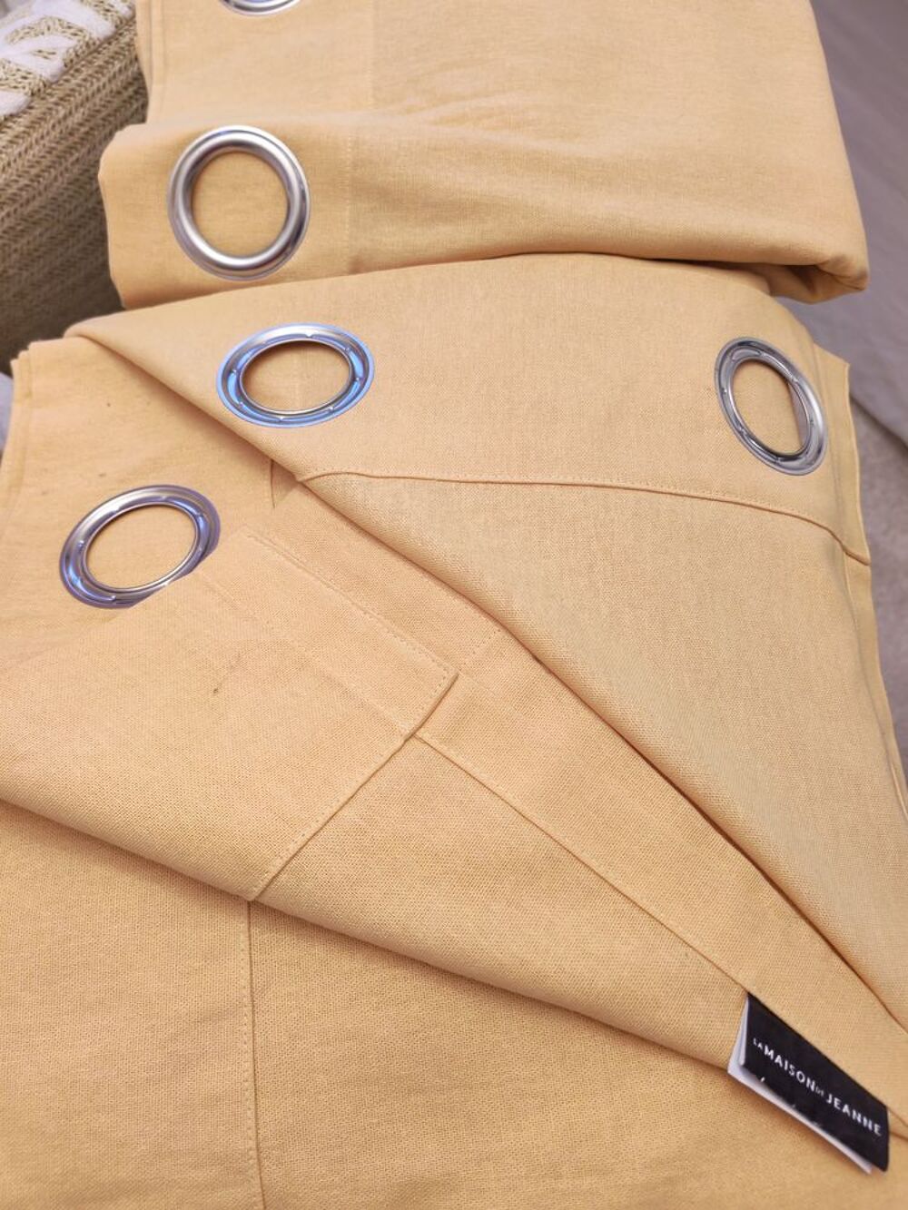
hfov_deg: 51.4
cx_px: 454
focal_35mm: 27
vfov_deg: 65.3
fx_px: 944
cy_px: 605
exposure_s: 1/50
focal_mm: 6.12
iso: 1600
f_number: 1.9
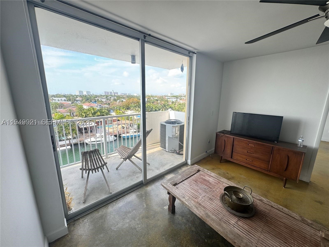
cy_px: 124
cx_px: 164
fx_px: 133
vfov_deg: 85.7
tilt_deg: -12.7
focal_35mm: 14
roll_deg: -0.7
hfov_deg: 102.1
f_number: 2.2
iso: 80
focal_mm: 2.22
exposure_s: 1/99
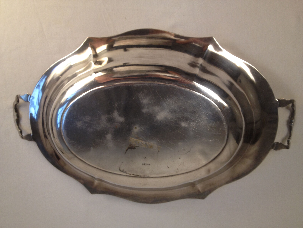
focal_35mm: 35
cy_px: 114
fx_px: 306
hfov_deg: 52.6
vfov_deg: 40.7
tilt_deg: -78.5
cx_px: 152
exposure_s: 1/24
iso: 50
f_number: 2.4
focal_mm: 4.28
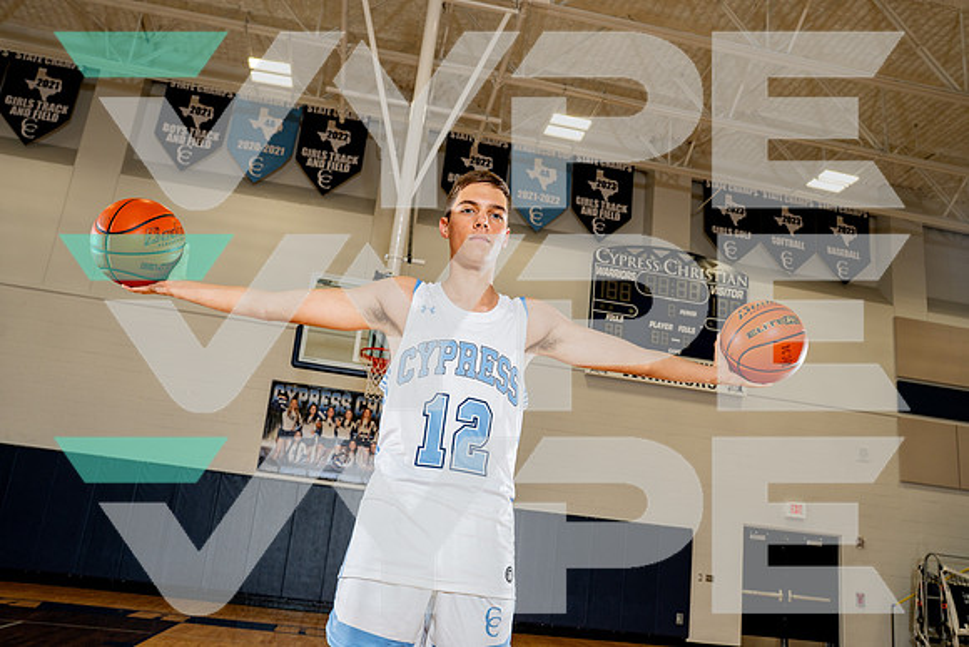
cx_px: 484
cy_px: 324
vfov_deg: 43.6
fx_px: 808
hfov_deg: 61.9
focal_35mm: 30
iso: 400
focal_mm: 30
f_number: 5.6
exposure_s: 1/250
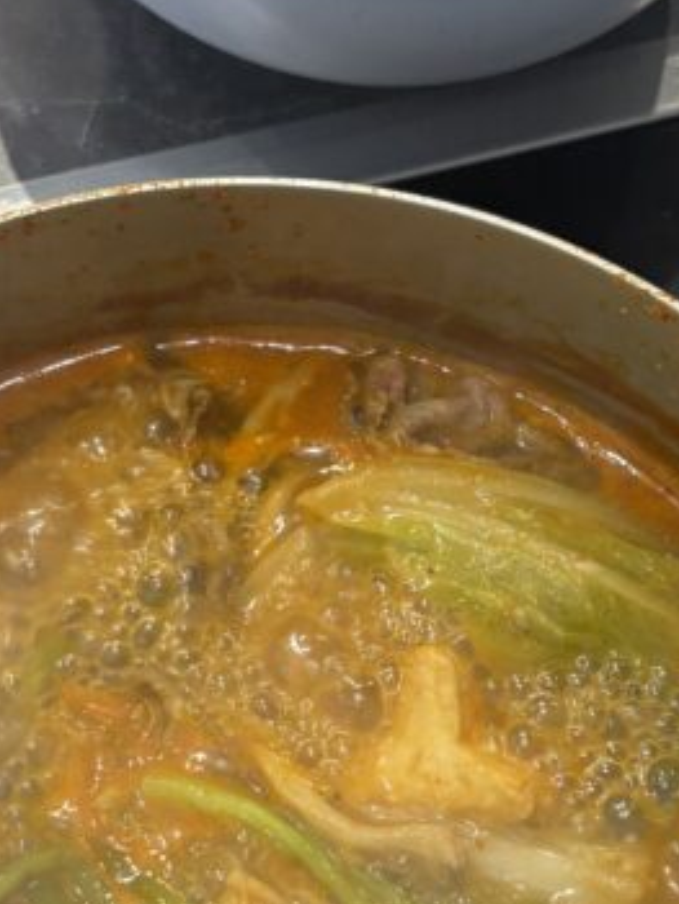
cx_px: 351
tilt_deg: -66.8
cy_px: 633
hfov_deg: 19.4
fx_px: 1985
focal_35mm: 76
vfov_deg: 25.4
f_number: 1.6
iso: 125
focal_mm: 5.96
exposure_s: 1/60
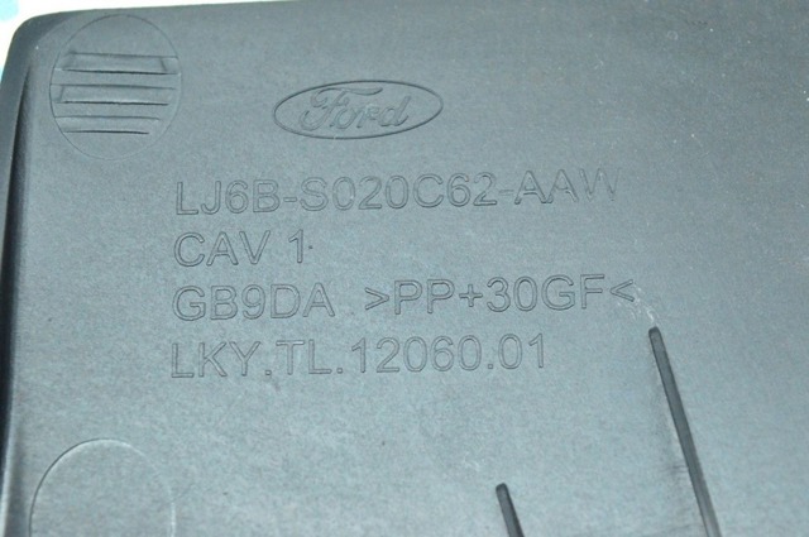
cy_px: 268
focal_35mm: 82
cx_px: 404
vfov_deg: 16.5
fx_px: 1852
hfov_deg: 24.6
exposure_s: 1/100
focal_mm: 55
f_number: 6.3
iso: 6400
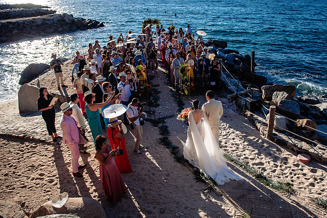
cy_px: 113
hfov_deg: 63.9
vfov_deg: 45.5
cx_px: 191
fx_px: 260
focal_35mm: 29
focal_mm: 24
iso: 200
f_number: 3.5
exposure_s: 1/3200
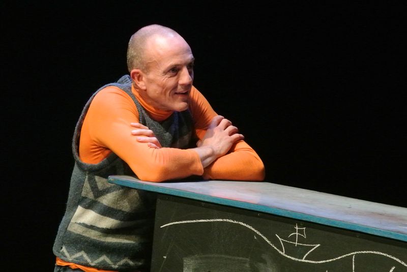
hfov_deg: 7.6
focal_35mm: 272
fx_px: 3078
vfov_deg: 5.1
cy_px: 136
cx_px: 204
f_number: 9
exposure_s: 1/80
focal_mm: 100.9
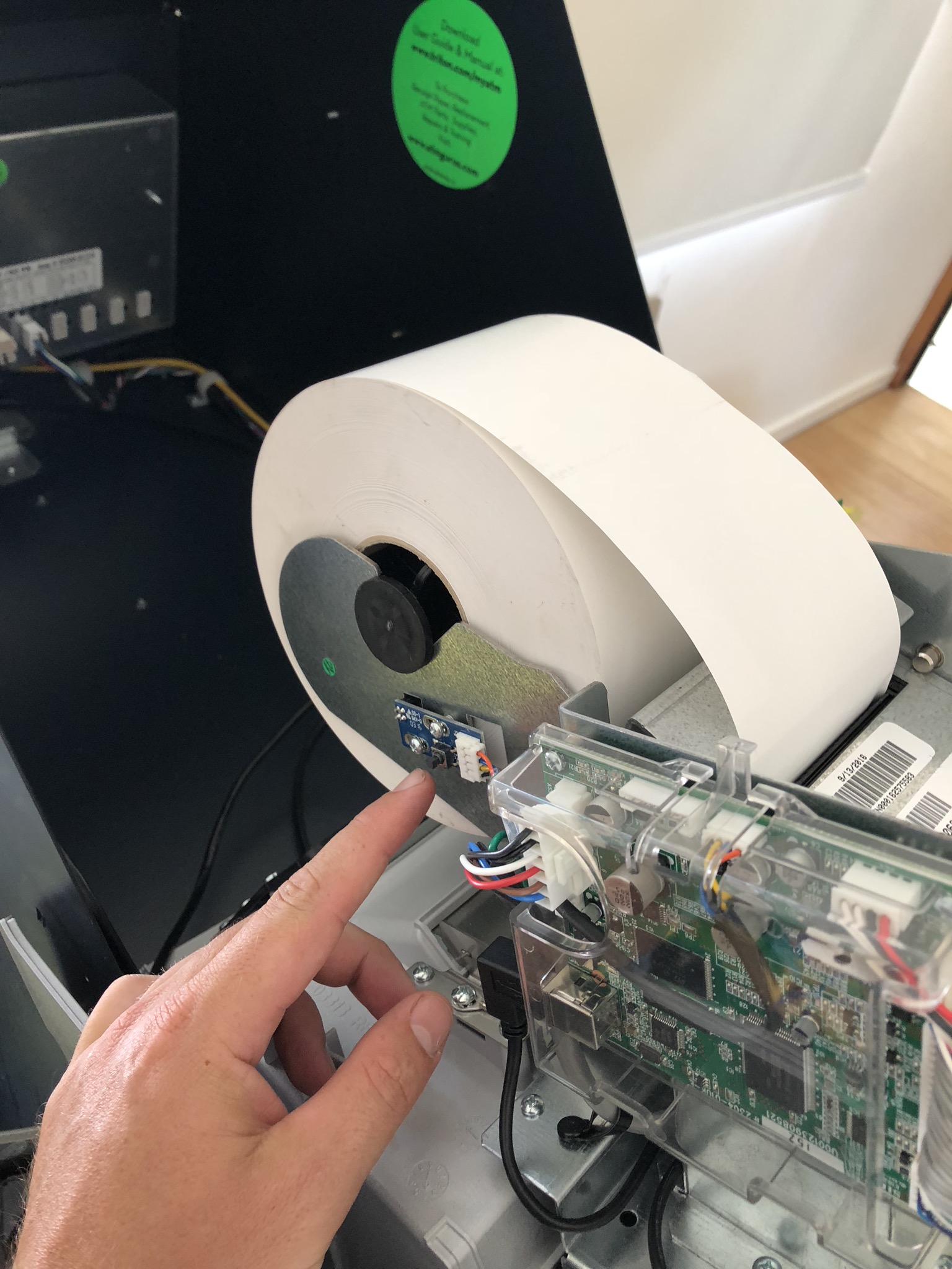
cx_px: 476
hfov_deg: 48.2
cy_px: 634
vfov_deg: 61.7
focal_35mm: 29
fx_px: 1063
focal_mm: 3.99
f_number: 1.8
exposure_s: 1/20
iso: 32
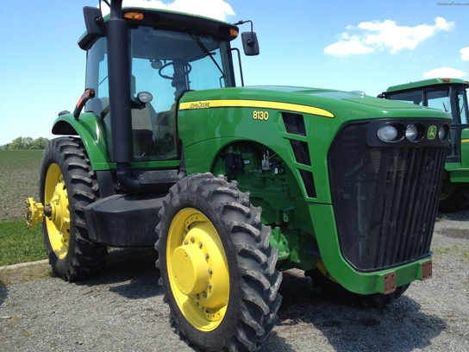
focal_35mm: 35
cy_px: 176
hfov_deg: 52.6
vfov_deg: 40.7
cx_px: 234
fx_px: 474
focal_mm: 4.28
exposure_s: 1/849
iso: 64
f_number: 2.4
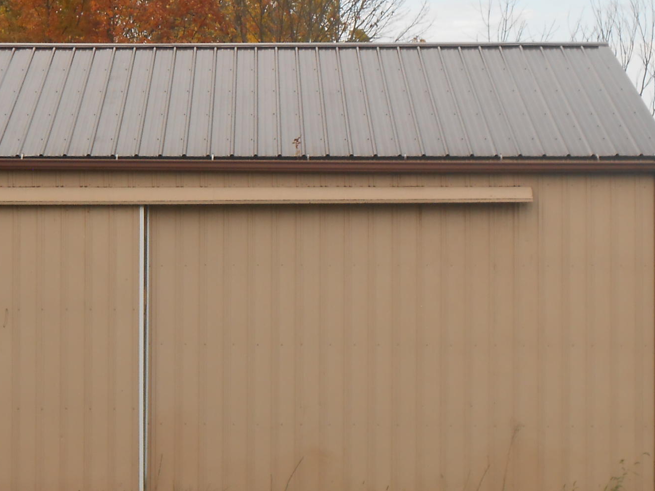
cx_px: 135
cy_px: 249
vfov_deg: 10.4
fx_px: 2705
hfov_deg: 13.7
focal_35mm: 143
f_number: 5.6
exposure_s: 1/60
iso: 80
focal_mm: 11.3
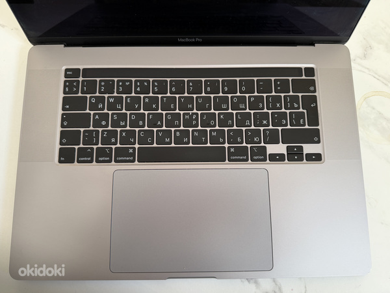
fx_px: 270
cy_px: 146
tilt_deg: -80.6
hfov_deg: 71.6
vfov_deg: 56.8
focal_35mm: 24
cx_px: 195
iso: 200
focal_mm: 6.76
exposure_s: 1/71
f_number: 1.78
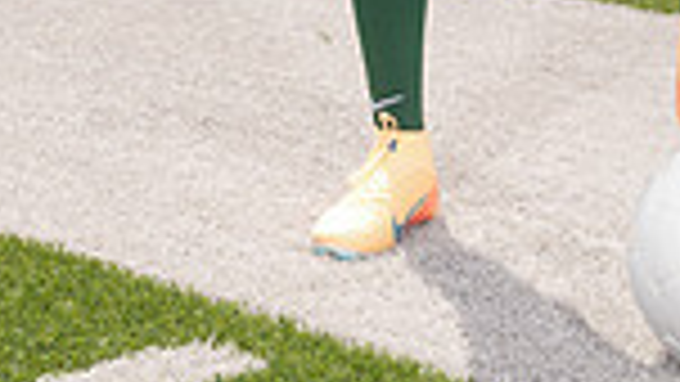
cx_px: 459
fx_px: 2417
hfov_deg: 16.0
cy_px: -598
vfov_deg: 8.2
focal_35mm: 134
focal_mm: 43
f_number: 9
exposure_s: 1/200
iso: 125
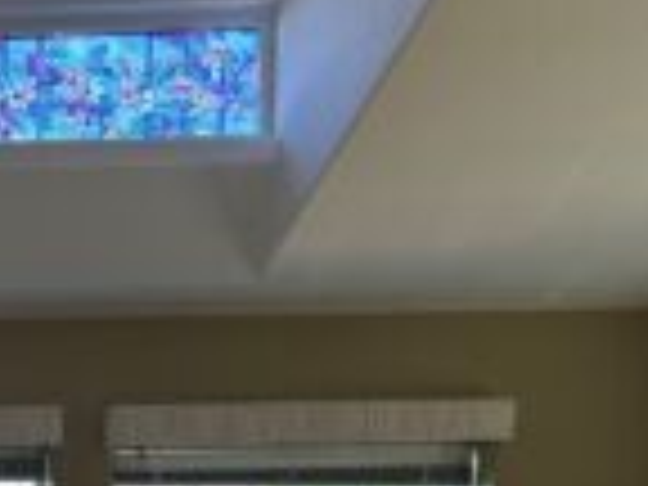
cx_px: -148
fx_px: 1348
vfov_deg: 18.9
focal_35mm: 72
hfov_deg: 24.3
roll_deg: +0.0
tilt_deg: -1.9
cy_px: 634
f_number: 1.5
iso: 40
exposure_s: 1/189
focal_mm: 5.7
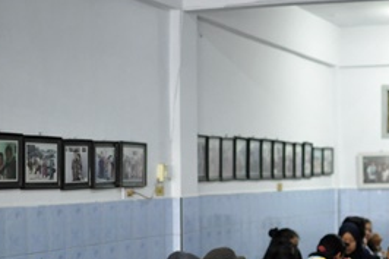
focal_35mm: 92
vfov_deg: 14.5
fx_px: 993
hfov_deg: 21.9
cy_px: 282
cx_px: 303
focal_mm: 35
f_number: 1.8
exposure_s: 1/500
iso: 4000
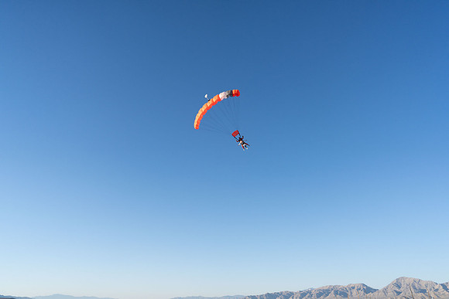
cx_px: 224
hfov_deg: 73.7
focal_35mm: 24
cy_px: 150
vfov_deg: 53.2
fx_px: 299
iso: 800
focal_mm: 24
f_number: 6.3
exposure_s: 1/2000
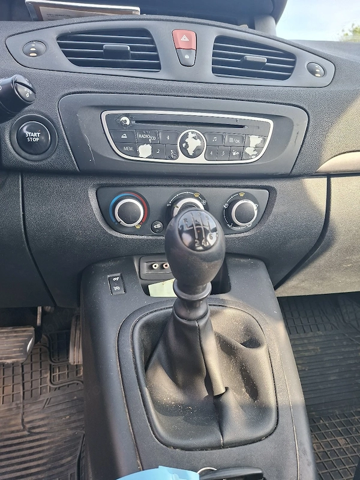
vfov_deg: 73.9
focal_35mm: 23
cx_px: 180
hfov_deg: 58.9
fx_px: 319
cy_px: 240
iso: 50
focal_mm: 5.54
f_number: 1.8
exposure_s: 1/100
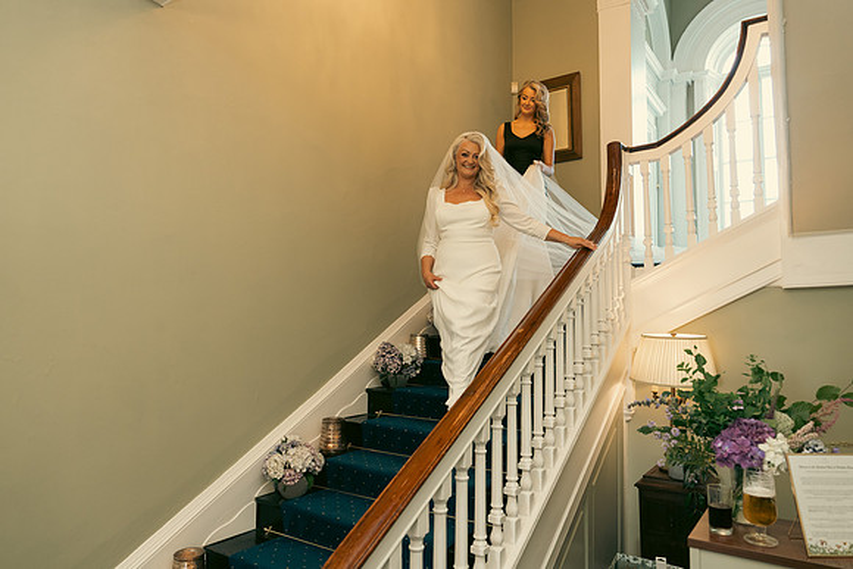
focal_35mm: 24
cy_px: 284
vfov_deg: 53.2
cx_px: 426
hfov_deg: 73.7
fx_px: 569
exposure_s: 1/160
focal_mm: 24
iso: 1000
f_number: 3.5
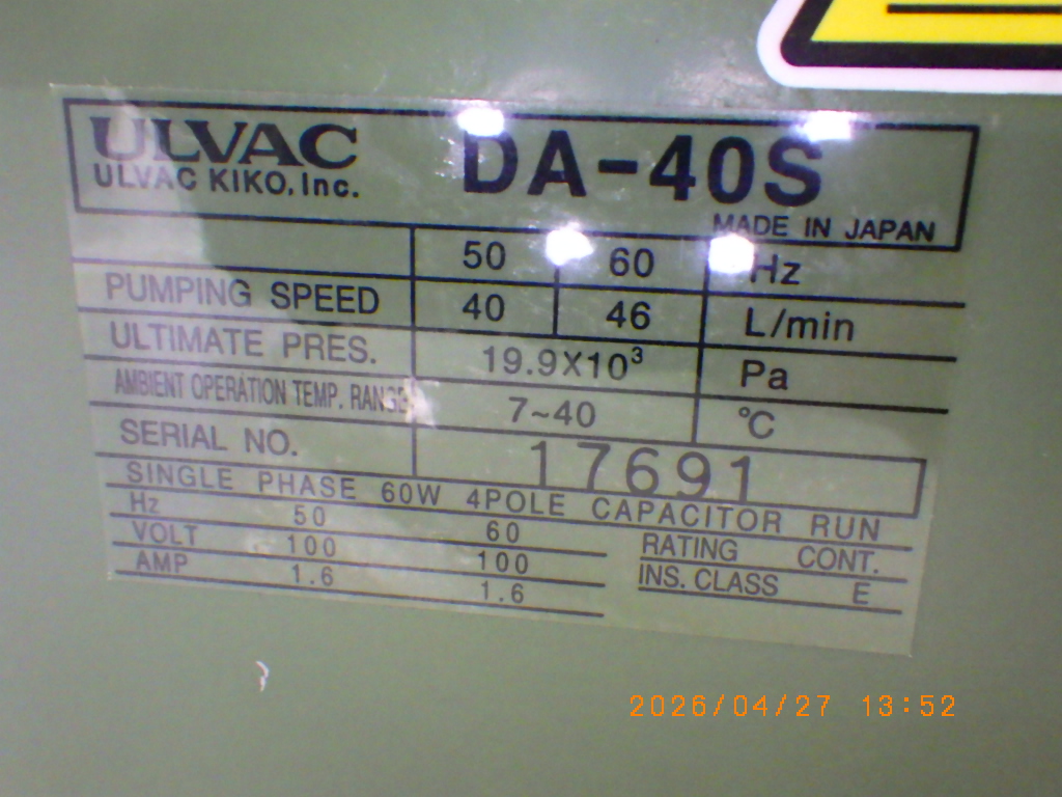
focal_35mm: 34
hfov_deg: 54.0
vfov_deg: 41.8
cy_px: 398
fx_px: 1043
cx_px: 531
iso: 1600
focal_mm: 6.1
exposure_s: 1/45
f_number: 3.8
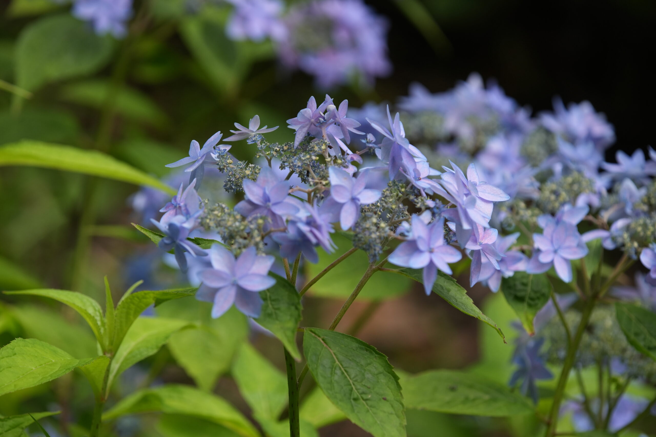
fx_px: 3280
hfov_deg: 11.4
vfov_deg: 7.6
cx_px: 328
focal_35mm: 180
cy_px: 218
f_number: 5.6
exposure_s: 1/500
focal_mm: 180
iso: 1000
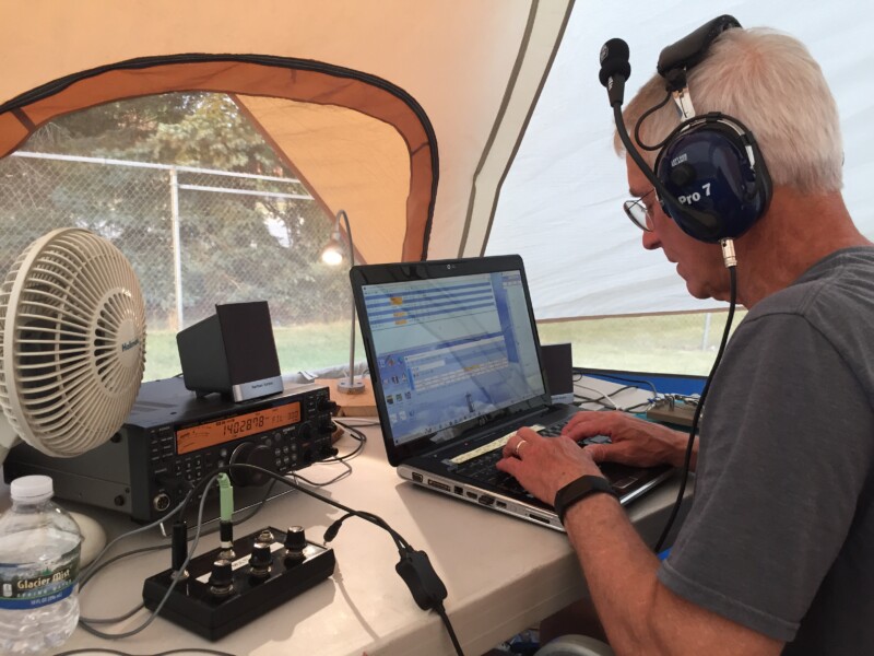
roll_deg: -3.1
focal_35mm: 29
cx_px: 437
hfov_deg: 61.7
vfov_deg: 48.2
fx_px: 732
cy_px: 328
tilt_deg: -12.6
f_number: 2.2
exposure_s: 1/30
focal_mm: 4.15
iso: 32
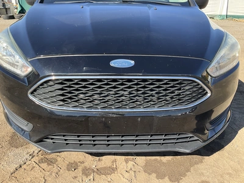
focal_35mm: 29
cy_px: 92
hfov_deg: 61.7
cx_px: 122
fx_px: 204
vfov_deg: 48.2
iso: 25
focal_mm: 3
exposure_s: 1/422
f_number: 1.8
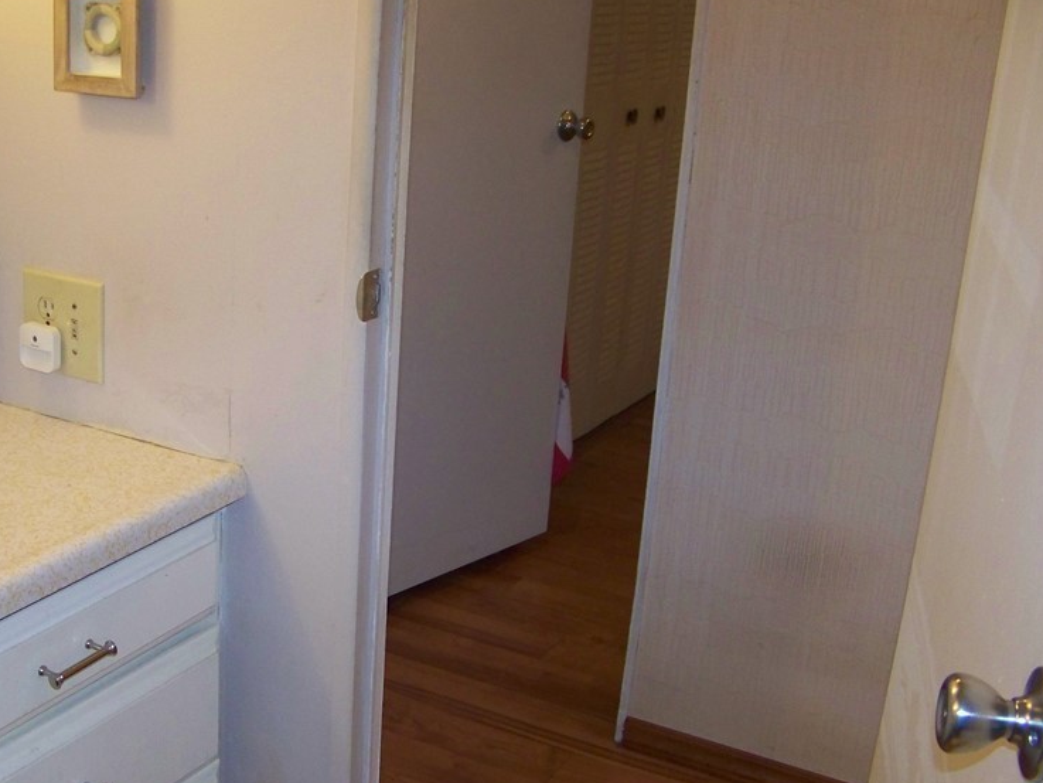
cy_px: 463
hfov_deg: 37.7
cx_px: 335
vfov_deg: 29.1
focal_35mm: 50
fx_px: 1507
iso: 200
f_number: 2.8
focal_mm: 5.85
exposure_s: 1/30
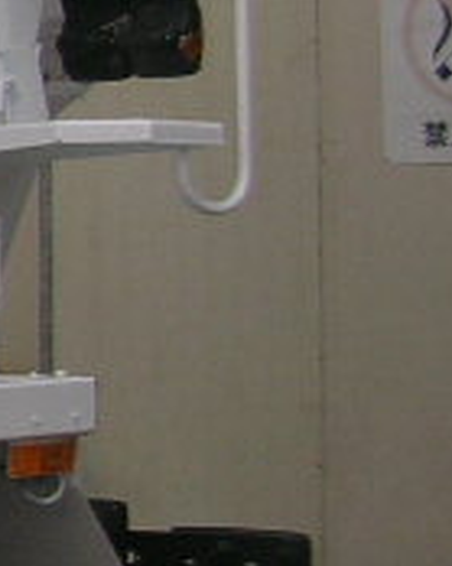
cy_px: 153
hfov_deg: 6.7
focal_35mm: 201
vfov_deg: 9.6
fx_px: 3364
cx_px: -1083
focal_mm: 5.8
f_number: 2.8
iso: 50
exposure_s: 1/71
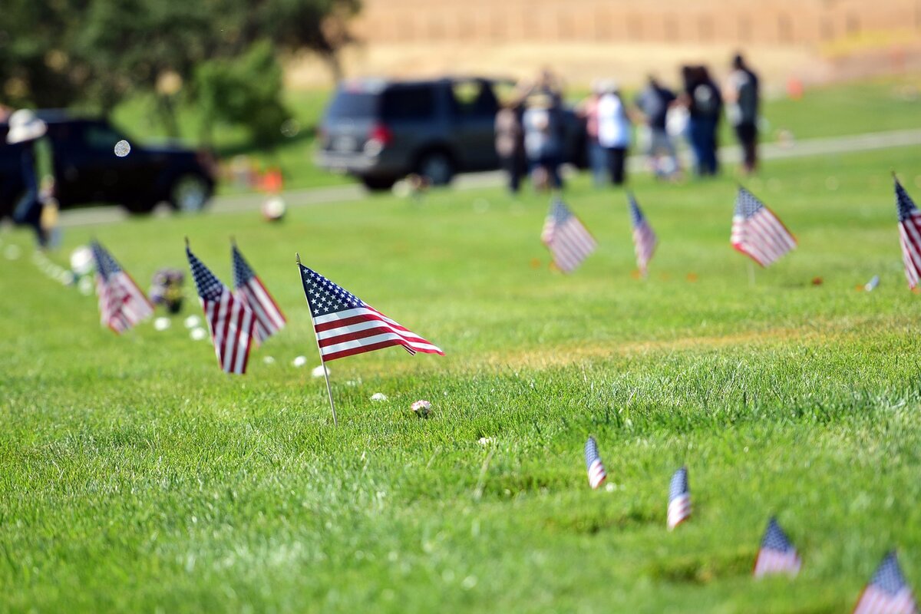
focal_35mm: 185
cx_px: 460
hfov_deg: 11.1
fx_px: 4733
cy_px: 307
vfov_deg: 7.4
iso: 400
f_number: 2.8
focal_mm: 185
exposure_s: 1/4000
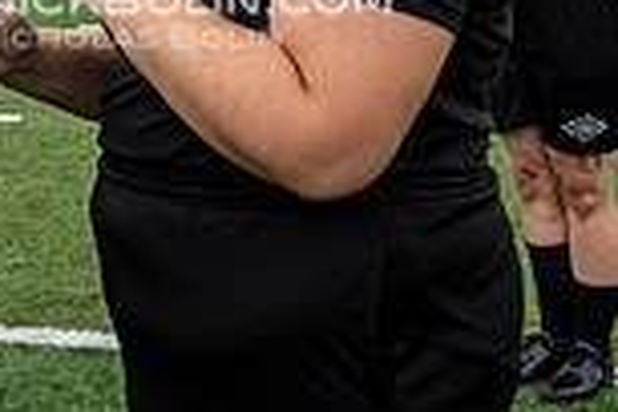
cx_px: 113
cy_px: -143
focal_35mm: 91
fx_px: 1562
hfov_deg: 22.1
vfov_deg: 14.3
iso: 160
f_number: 4
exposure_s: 1/800
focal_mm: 24
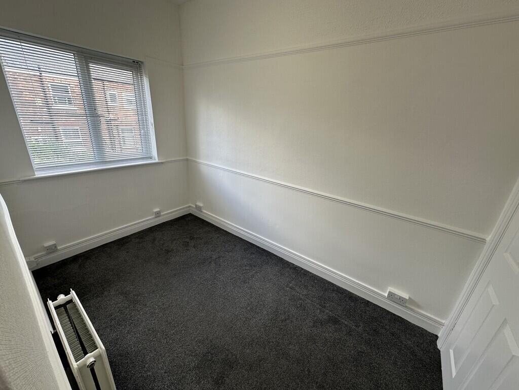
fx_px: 210
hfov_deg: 102.1
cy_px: 195
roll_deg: -4.0
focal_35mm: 14
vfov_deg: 85.7
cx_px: 260
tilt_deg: -20.4
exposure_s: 1/99
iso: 64
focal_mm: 2.22
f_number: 2.2
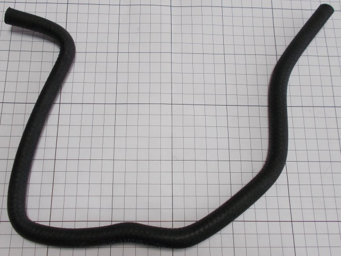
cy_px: 128
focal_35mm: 26
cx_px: 170
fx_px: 256
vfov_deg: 53.1
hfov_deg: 67.3
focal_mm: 4.6
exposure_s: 1/25
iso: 125
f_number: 3.2
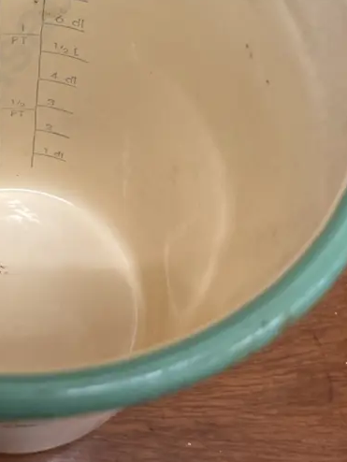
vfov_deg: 31.9
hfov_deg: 24.2
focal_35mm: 58
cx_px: 6
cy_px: 65
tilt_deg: -55.7
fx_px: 775
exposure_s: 1/50
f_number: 1.8
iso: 125
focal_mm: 3.99
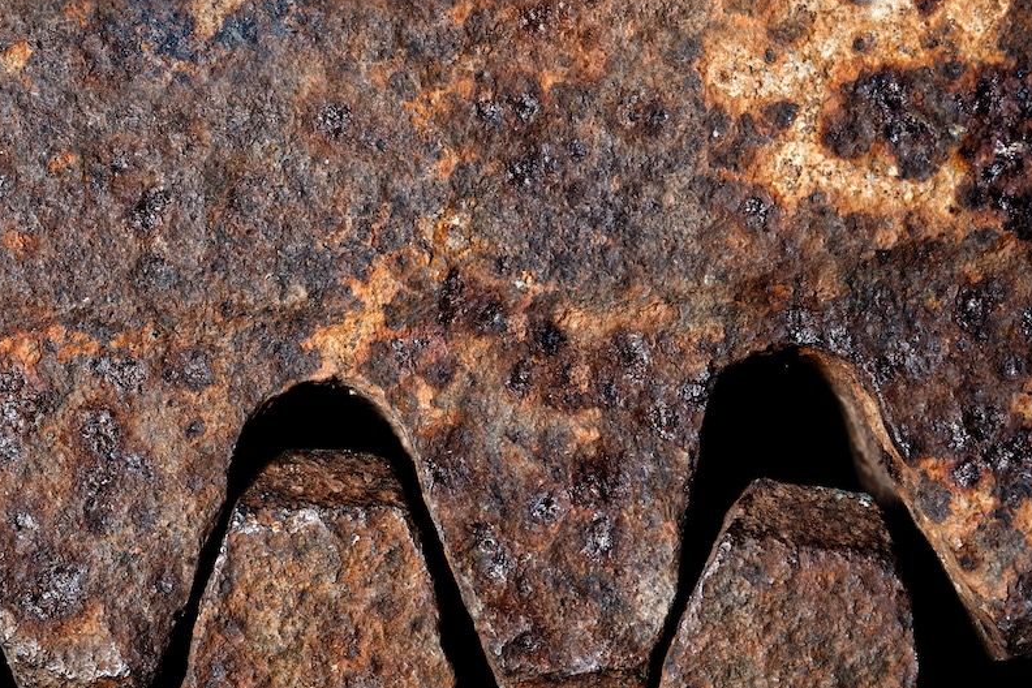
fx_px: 2780
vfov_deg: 14.0
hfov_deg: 20.9
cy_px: 545
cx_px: 330
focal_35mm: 97
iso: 640
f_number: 16
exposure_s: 1/60
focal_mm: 60
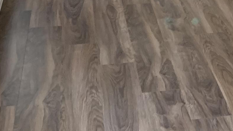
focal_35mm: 107
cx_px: 258
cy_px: -166
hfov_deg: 19.1
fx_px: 661
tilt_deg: -3.6
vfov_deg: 10.1
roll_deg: -1.3
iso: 250
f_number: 1.8
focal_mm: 4.25
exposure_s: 1/60
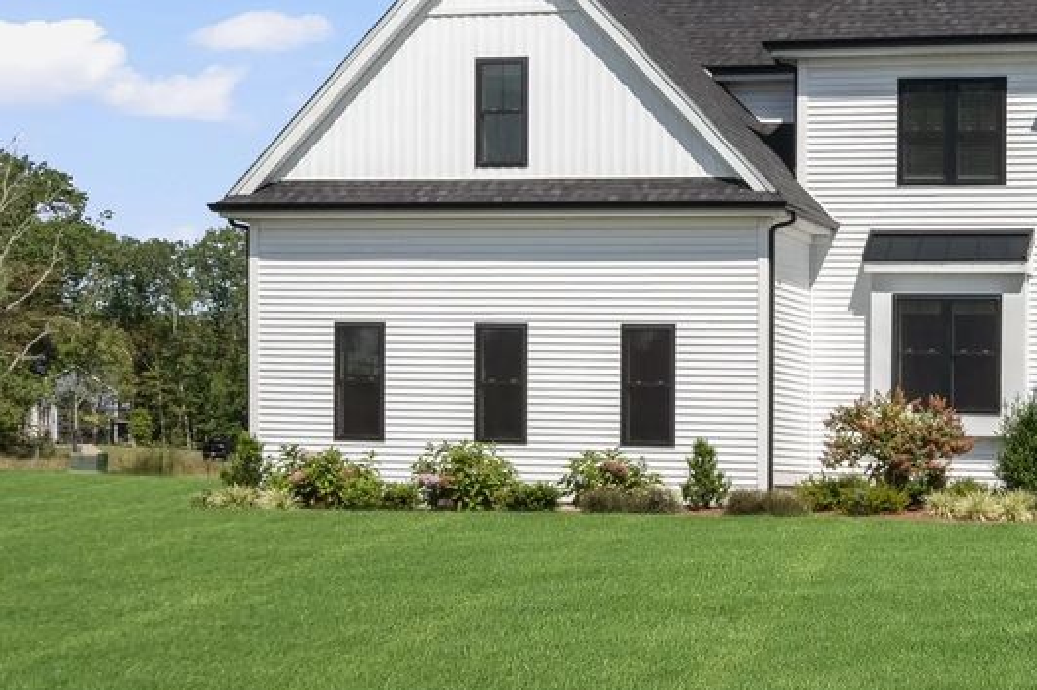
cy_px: 101
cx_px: 943
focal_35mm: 70
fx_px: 2016
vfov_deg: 19.2
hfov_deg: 27.7
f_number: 14
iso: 400
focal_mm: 24
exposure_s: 1/640
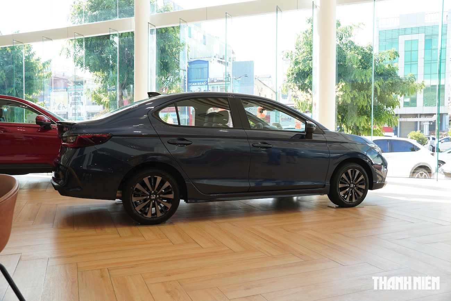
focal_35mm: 30
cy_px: 150
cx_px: 226
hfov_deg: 61.9
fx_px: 376
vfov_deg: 43.6
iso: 160
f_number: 4
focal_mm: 20
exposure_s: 1/125
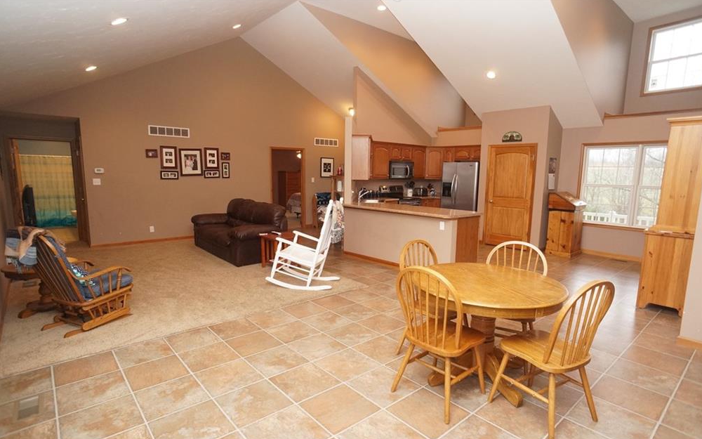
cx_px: 347
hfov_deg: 72.5
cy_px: 235
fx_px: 478
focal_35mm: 25
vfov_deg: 49.2
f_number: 4
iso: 800
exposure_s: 1/60
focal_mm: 16
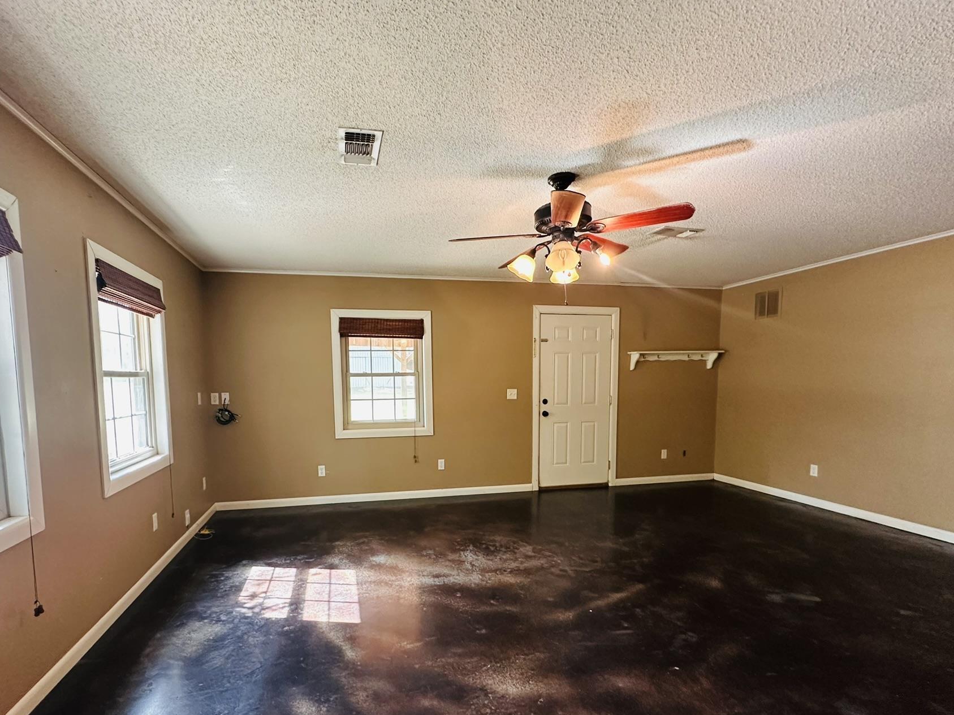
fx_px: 468
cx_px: 434
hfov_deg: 90.8
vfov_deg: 74.1
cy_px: 422
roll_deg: -0.3
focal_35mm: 17
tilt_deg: -4.7
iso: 400
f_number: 2.2
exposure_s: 1/60
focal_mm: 2.22
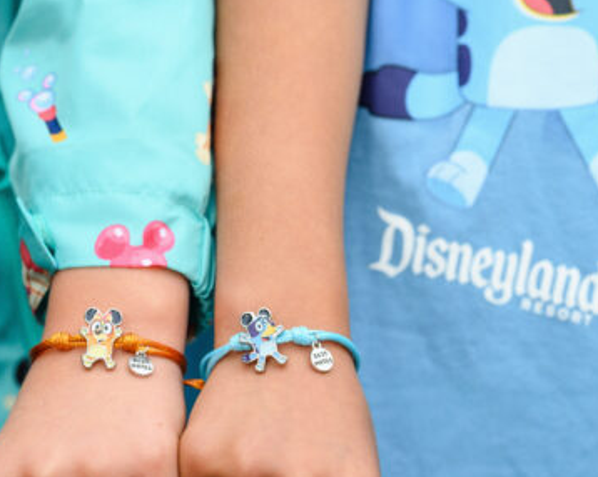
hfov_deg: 12.4
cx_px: 215
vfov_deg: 9.9
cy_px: 181
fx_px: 2759
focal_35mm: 156
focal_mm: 85
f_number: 5
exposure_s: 1/200
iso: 800
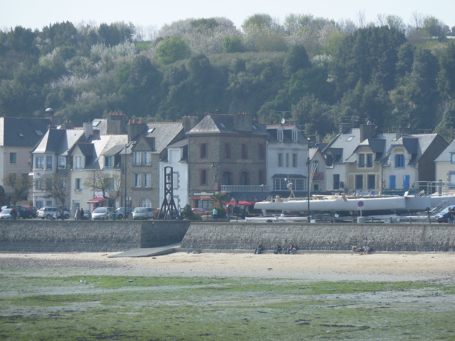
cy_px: 170
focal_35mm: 225
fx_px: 2957
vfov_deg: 6.6
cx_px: 228
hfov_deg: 8.8
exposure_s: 1/400
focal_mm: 37
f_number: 4.6
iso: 80
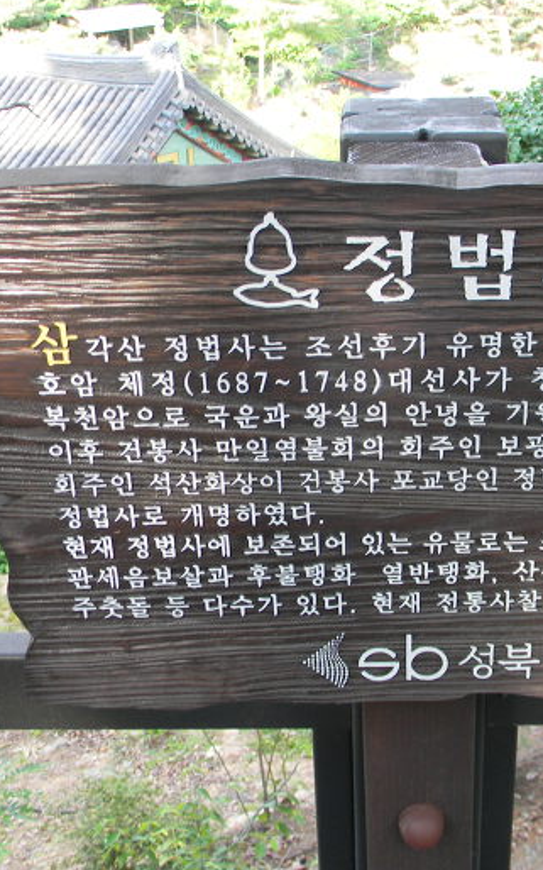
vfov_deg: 38.9
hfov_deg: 24.5
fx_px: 1232
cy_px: 434
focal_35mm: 52
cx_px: 423
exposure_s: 1/32
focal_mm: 6.4
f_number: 3.7
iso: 80
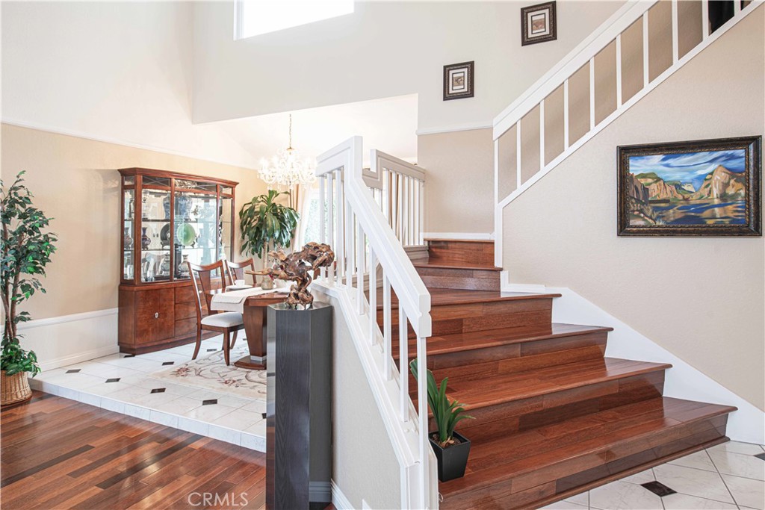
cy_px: 255
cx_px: 382
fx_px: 404
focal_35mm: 19
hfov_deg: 86.9
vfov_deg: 64.6
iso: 250
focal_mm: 19
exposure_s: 1/13
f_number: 8
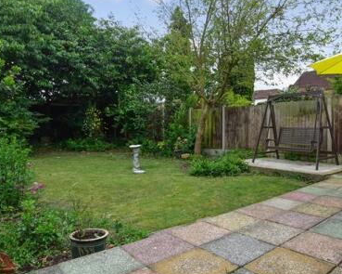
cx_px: 209
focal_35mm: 25
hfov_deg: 67.3
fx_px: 253
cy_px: 124
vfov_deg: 56.7
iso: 200
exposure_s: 1/80
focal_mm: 10
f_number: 16
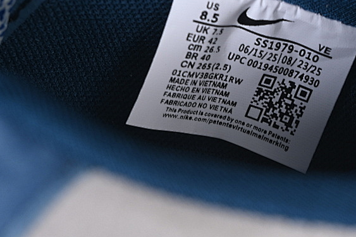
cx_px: 245
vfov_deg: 9.5
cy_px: 123
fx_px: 1423
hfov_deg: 14.2
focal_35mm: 144
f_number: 7.1
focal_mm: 50
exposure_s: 1/80
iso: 160
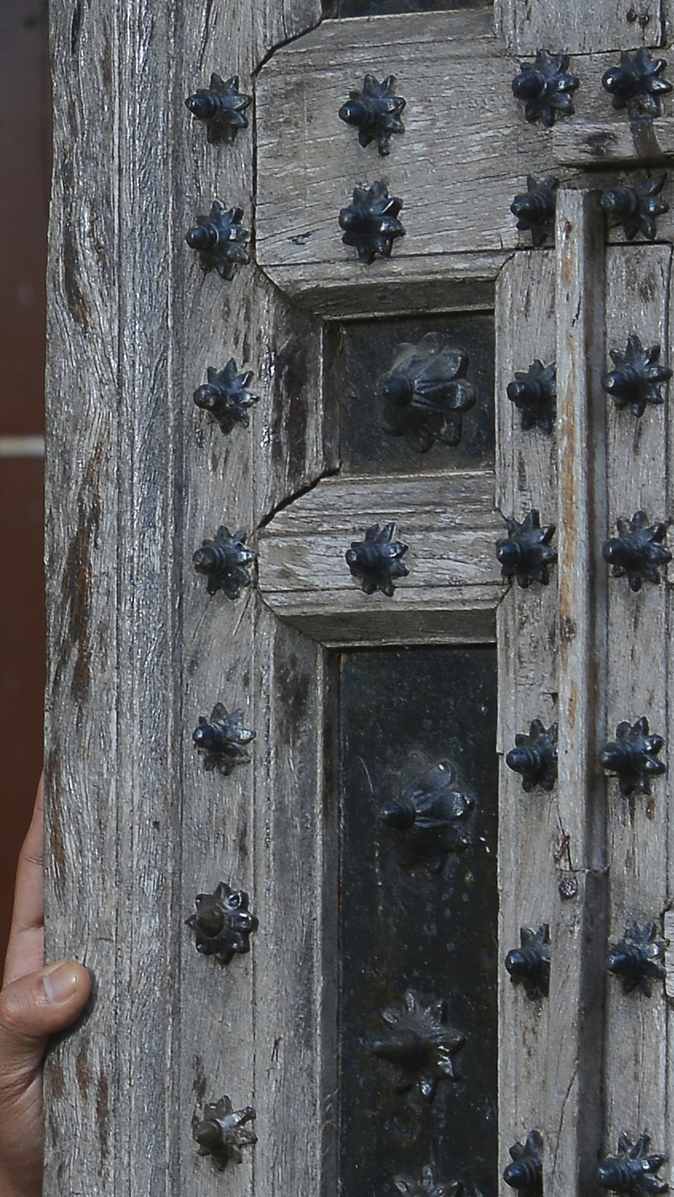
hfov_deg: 3.9
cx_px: -665
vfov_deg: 7.0
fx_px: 9785
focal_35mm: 308
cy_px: 795
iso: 200
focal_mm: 60
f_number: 9
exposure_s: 1/125
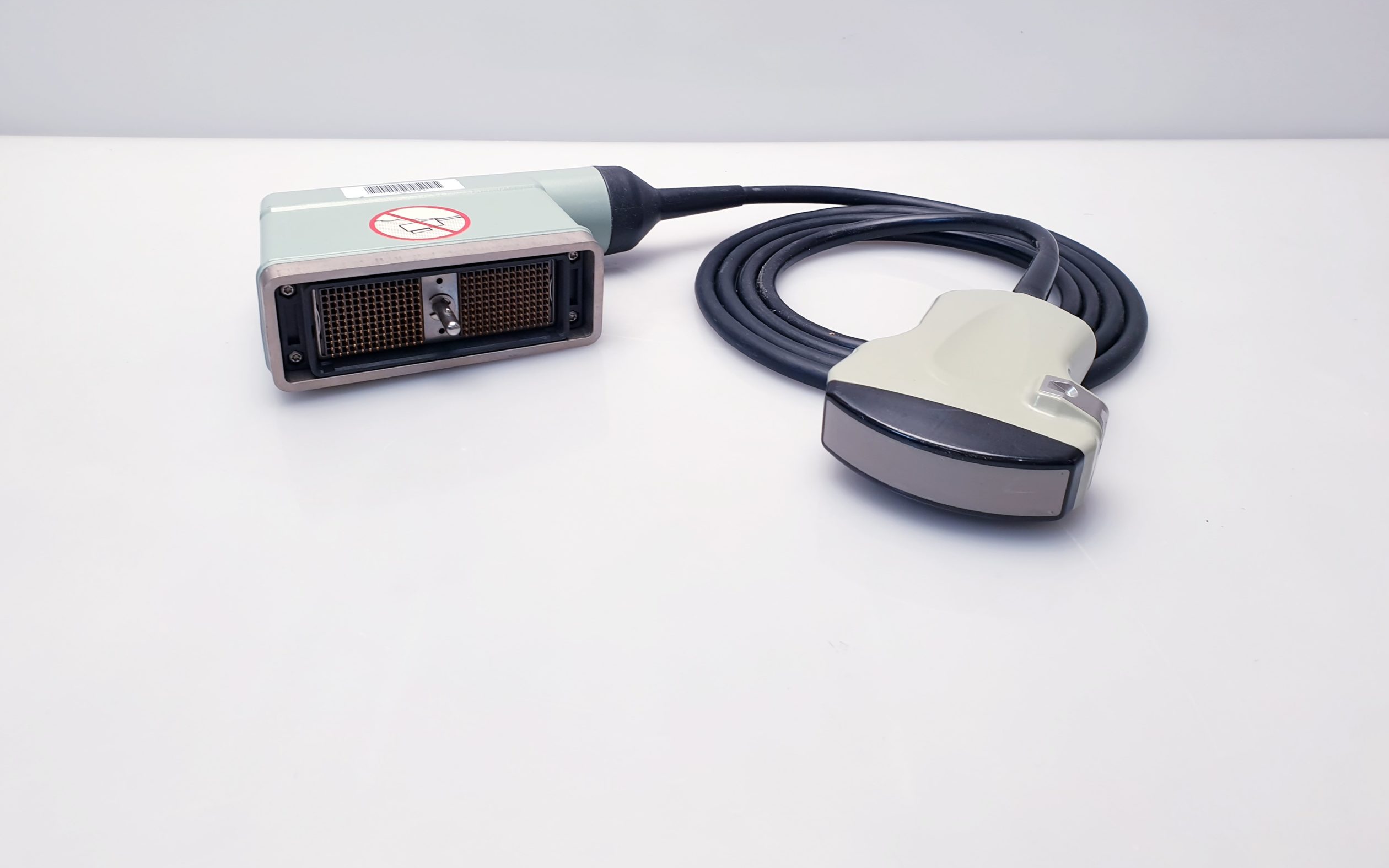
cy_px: 349
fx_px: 1060
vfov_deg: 44.3
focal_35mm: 28
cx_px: 697
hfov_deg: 66.5
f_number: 2.4
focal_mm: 4.3
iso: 64
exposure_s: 1/50
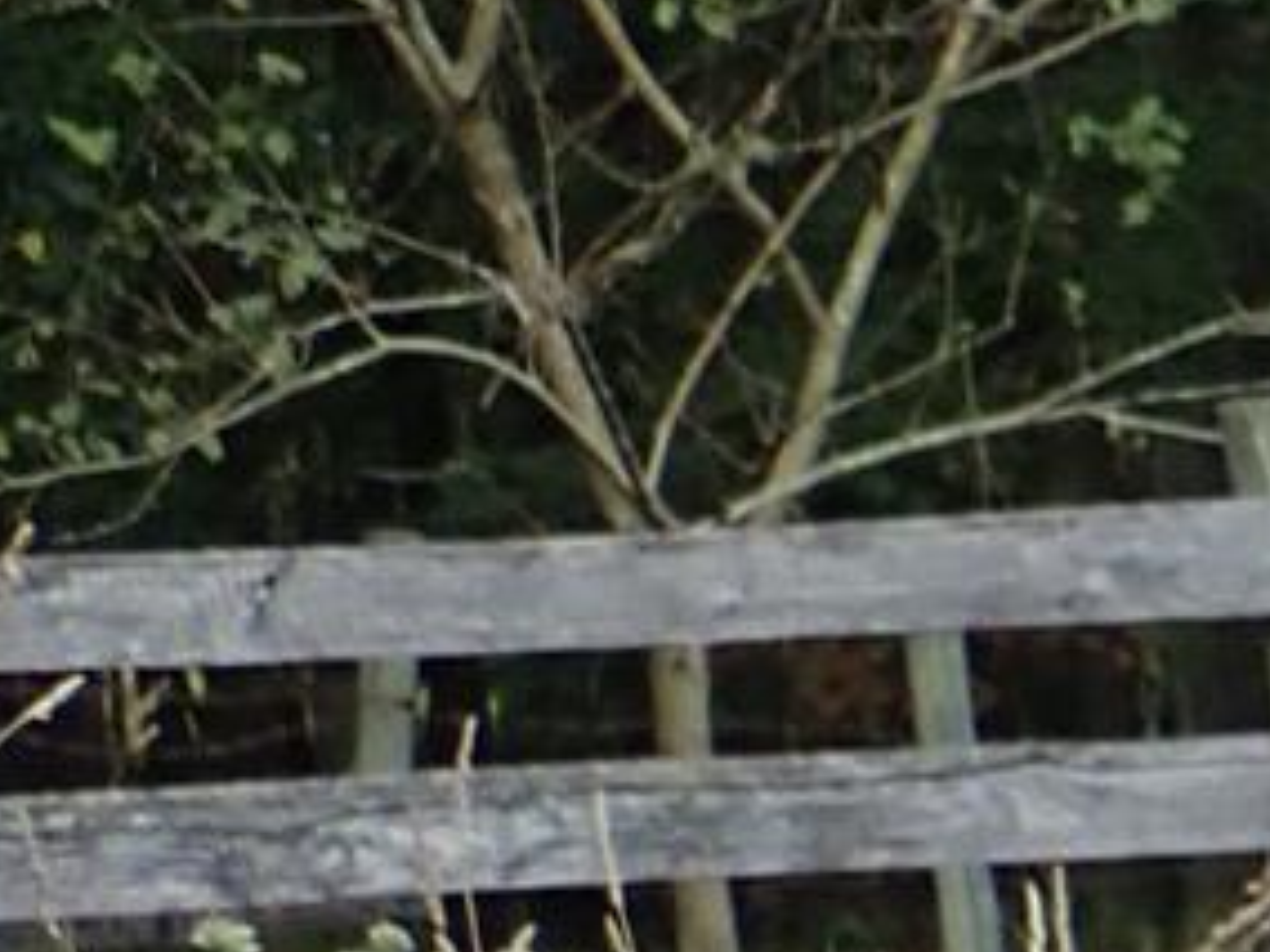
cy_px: 1976
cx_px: 4253
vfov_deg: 4.4
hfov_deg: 5.5
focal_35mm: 332
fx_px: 12180
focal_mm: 8.41
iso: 100
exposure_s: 1/160
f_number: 3.1
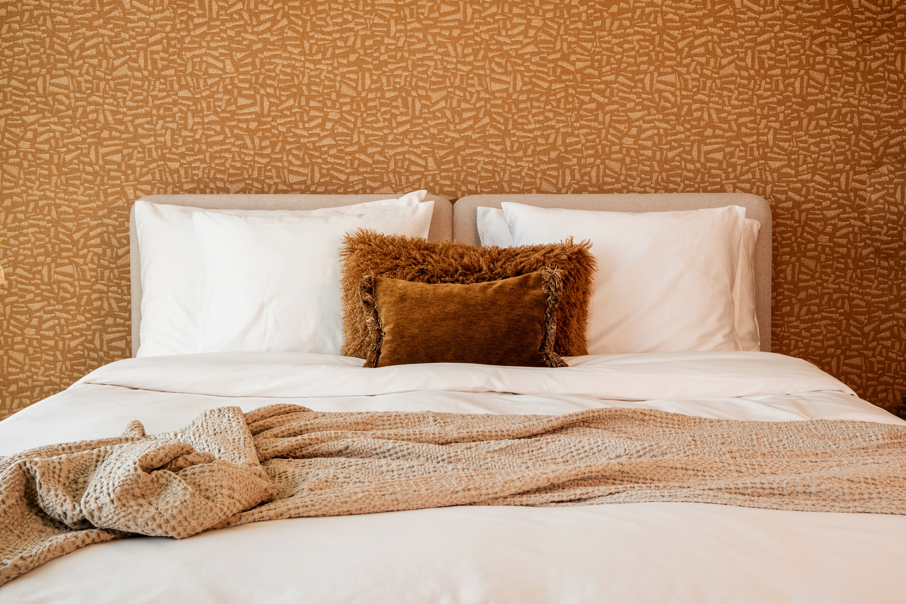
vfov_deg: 32.6
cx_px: 453
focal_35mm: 41
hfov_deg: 47.4
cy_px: 302
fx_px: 1032
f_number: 9
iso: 250
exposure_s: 1/8
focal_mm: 27.1
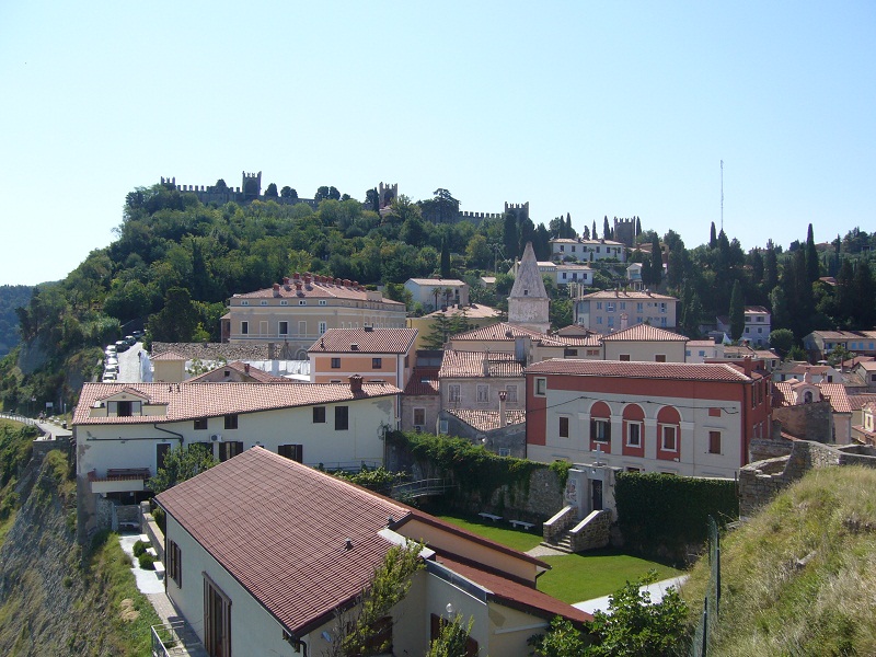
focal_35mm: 35
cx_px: 438
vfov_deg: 40.7
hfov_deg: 52.6
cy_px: 328
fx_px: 886
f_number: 5.6
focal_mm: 5.8
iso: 80
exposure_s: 1/400
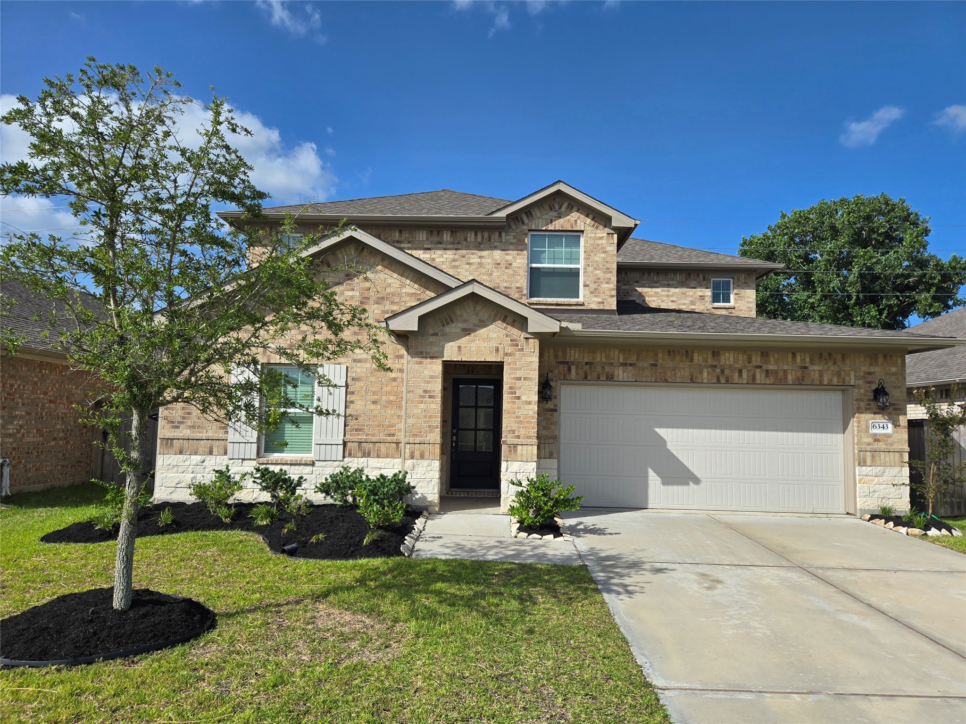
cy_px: 362
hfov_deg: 73.9
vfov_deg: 58.9
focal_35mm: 23
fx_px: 642
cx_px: 483
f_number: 1.8
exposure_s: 1/2500
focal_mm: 5.4
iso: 25
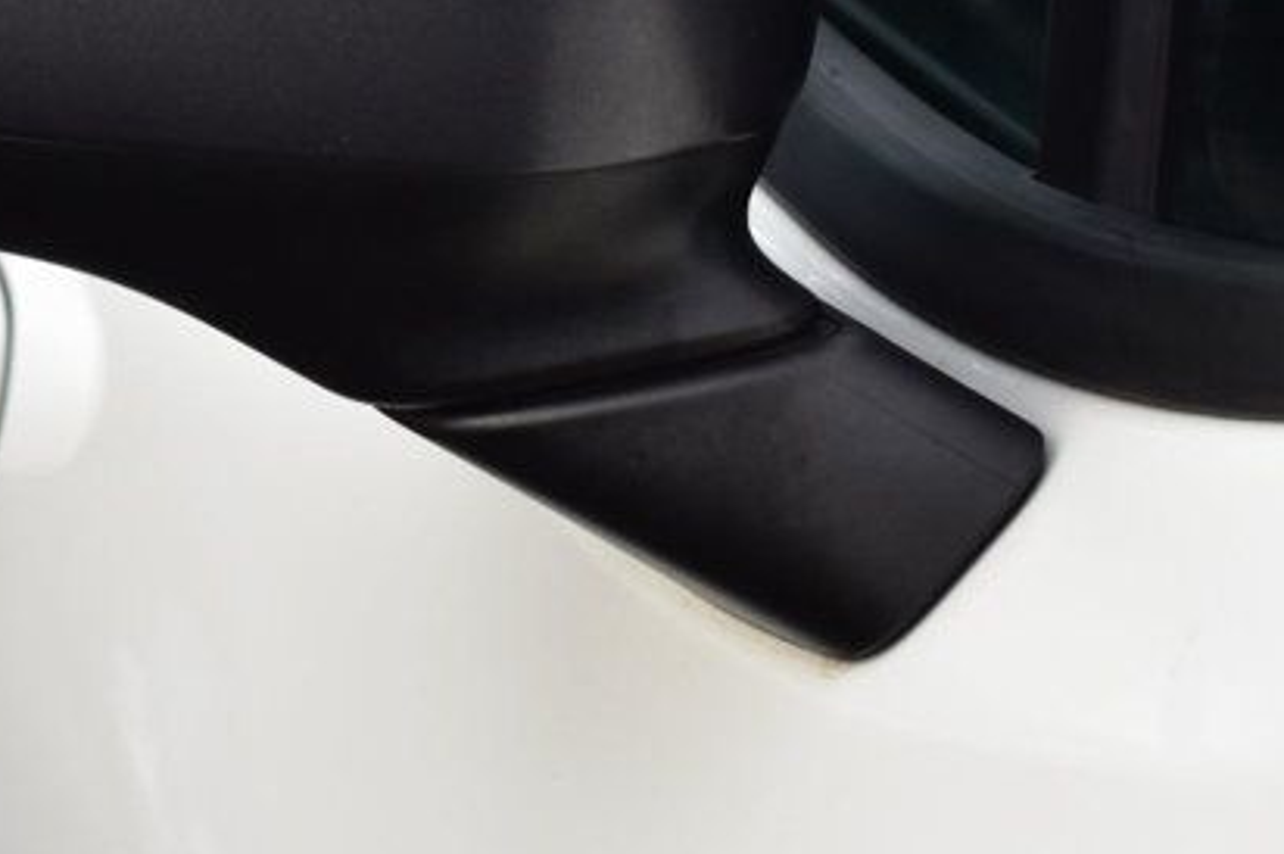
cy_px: -171
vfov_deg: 6.6
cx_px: 452
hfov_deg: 10.0
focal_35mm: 205
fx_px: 7314
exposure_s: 1/125
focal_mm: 55
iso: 400
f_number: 9
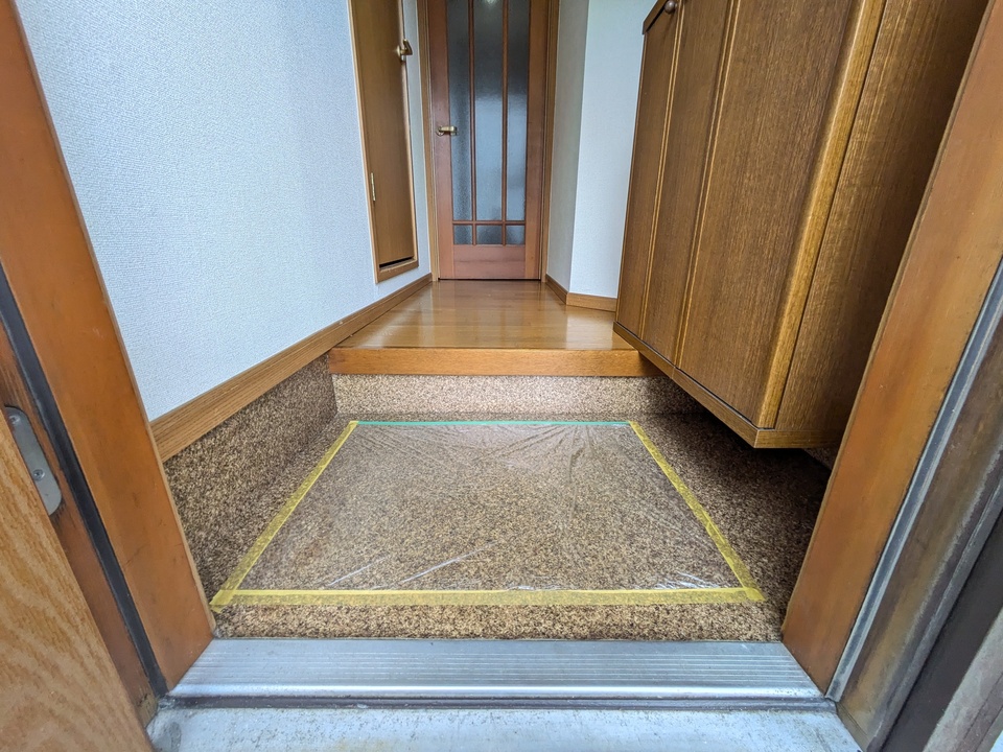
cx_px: 502
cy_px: 376
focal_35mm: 14
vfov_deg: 85.7
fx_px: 406
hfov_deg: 102.1
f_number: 2.2
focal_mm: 1.83
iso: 49
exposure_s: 1/154
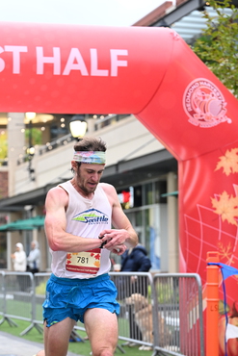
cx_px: 82
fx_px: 1030
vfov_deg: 19.6
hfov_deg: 13.2
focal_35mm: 104
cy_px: 235
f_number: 2.8
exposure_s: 1/800
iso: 1600
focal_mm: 70
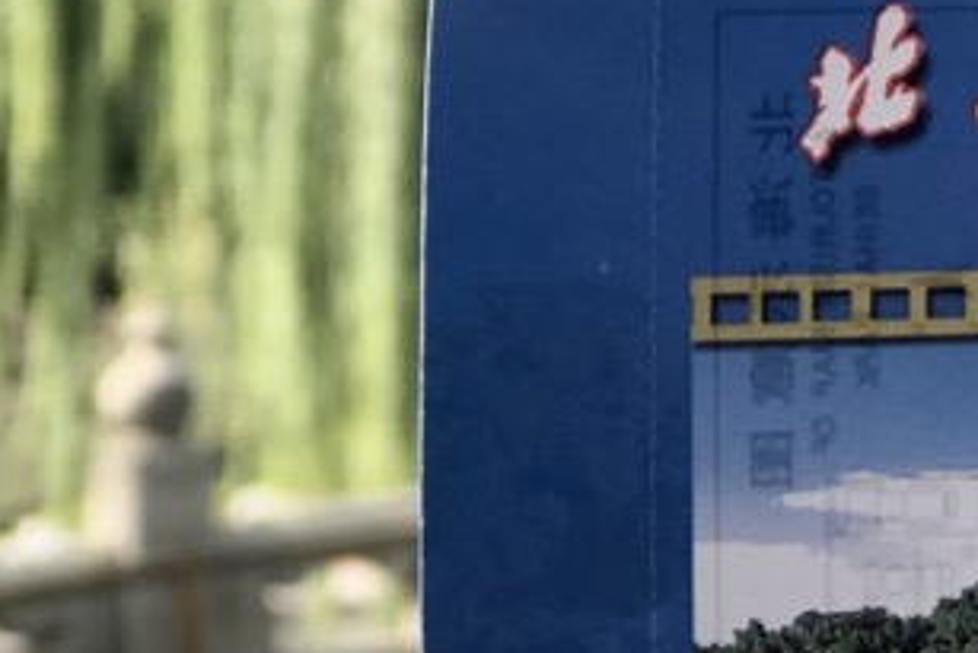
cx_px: 1803
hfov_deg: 8.0
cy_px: -96
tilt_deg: +3.1
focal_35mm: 247
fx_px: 6713
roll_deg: +1.2
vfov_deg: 5.5
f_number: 2.8
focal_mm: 6.6
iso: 20
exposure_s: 1/120
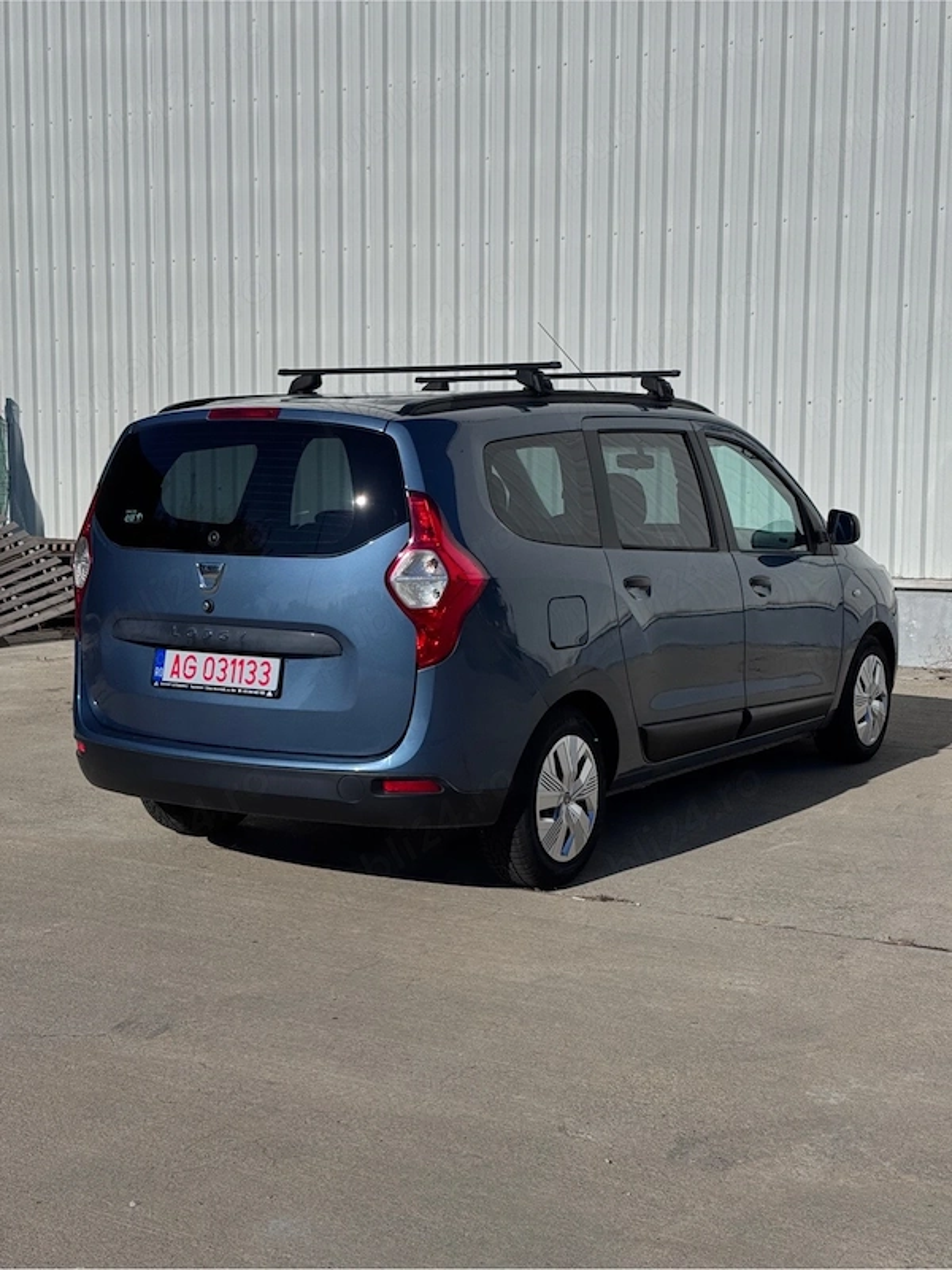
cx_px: 476
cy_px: 635
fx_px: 1760
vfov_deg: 39.7
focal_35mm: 48
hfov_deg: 30.3
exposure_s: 1/12500
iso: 64
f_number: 1.78
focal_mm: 6.76
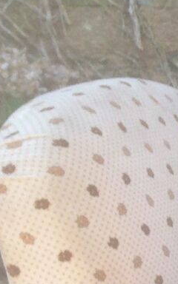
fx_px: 1413
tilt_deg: -14.1
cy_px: 414
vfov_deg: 11.1
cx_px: 700
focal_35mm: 182
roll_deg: -0.5
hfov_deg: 6.1
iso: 50
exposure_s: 1/393
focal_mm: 4.12
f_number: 2.4
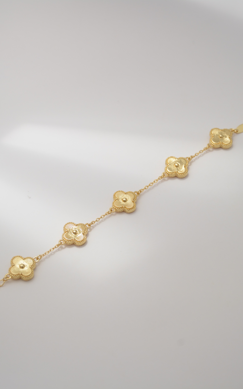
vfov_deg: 22.6
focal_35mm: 92
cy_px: 195
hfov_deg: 14.2
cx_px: 123
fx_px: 975
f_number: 8
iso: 500
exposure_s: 1/1000
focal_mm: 60
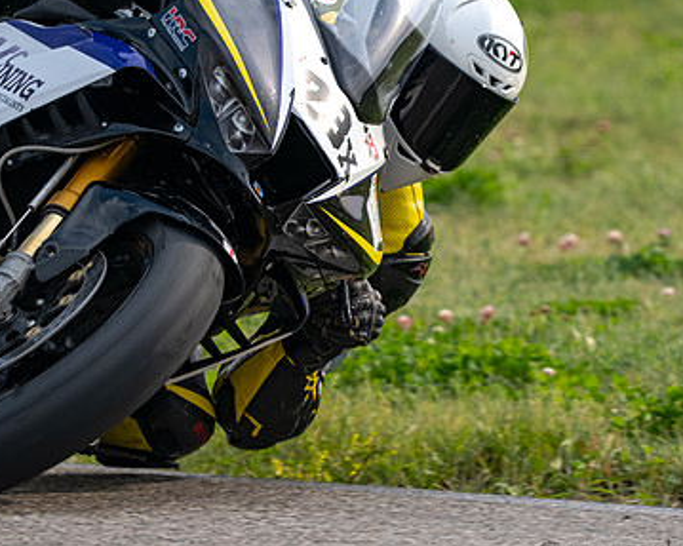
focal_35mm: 1222
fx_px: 24695
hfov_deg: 1.6
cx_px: 468
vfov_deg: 1.3
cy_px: 347
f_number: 6.3
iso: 450
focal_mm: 600
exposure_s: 1/1250
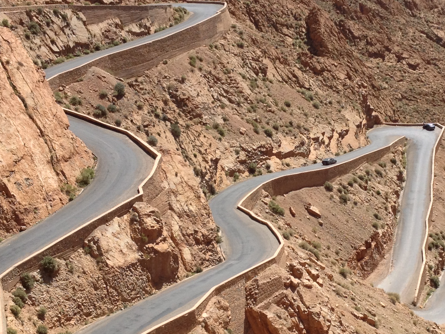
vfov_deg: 17.8
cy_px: 176
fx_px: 1067
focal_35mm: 83
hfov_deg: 23.4
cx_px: 309
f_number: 2.4
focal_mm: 4.28
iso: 50
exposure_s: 1/1314
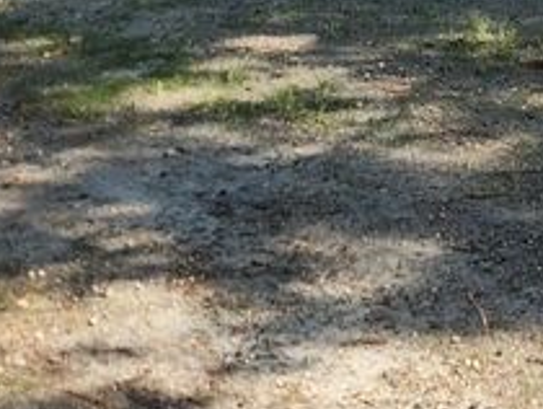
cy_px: -355
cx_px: 812
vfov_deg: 12.1
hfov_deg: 16.1
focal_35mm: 112
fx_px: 1759
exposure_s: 1/717
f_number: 1.8
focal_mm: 5.4
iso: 20
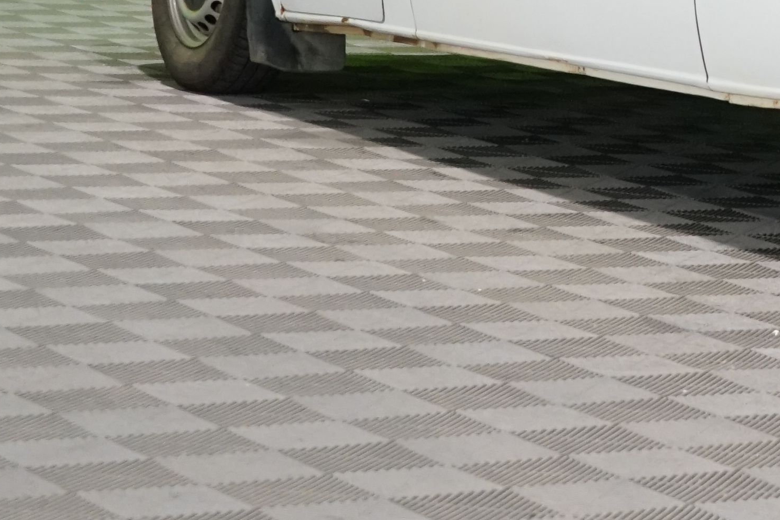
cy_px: -439
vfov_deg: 7.8
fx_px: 3683
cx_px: 1269
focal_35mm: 170
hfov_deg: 11.4
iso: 2000
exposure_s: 1/125
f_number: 4.5
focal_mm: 42
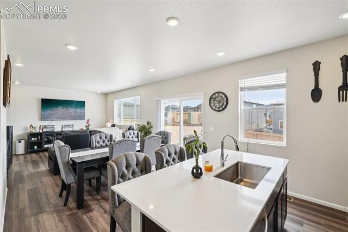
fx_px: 145
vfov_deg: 77.3
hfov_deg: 100.4
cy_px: 116
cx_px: 174
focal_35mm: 15
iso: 800
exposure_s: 1/30
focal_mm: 10
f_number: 8
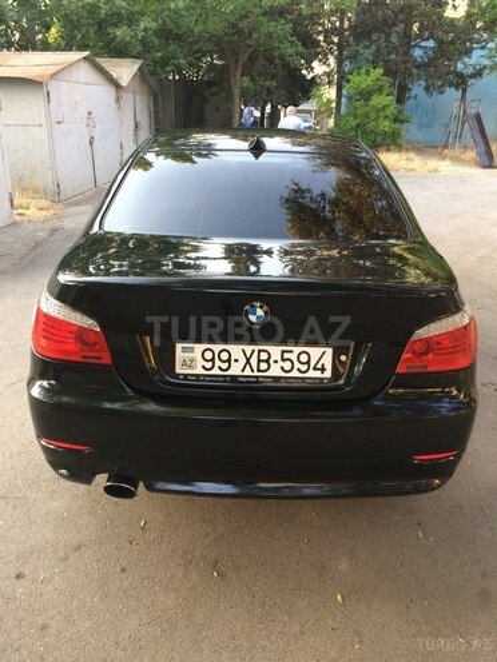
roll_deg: -0.8
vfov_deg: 61.7
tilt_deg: -20.8
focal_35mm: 29
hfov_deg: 48.2
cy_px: 331
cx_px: 248
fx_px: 555
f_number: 2.2
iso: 50
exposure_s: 1/33
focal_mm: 4.15
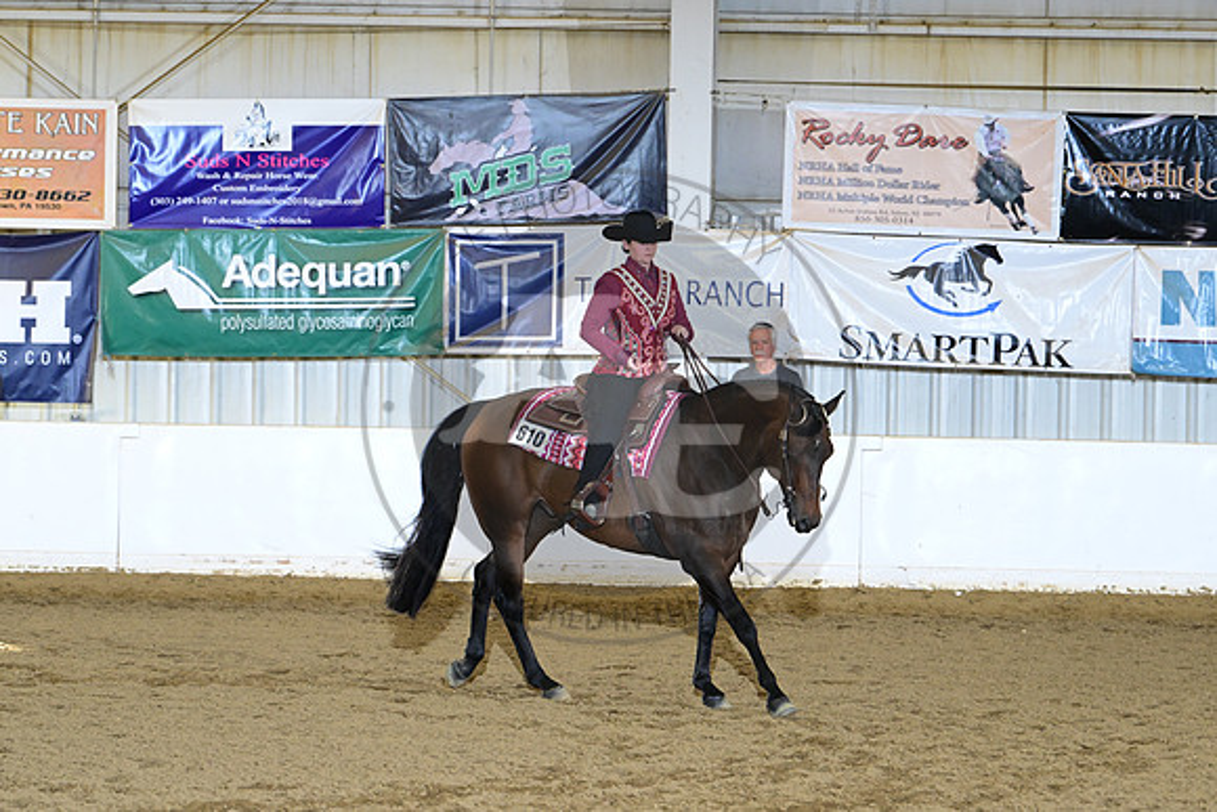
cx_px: 608
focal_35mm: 200
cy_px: 406
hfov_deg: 10.3
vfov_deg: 6.9
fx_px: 6762
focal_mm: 200
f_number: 7.1
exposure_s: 1/200
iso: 5000
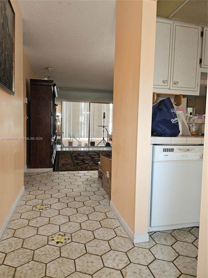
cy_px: 139
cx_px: 104
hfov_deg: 56.8
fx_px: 192
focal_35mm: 24
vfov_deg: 71.6
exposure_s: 1/60
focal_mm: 5
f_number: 1.8
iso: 125
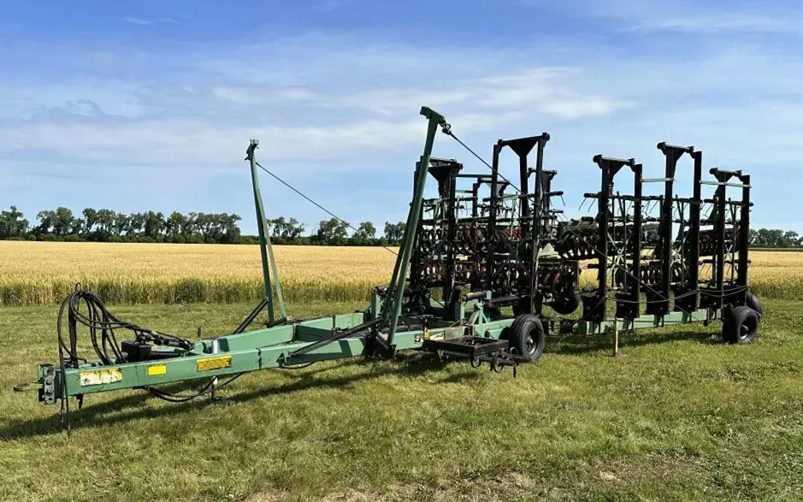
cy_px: 290
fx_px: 569
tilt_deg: -2.2
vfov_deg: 47.4
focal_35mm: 26
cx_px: 399
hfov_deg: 70.4
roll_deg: -0.3
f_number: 1.78
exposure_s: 1/5263
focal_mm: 6.86
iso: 80
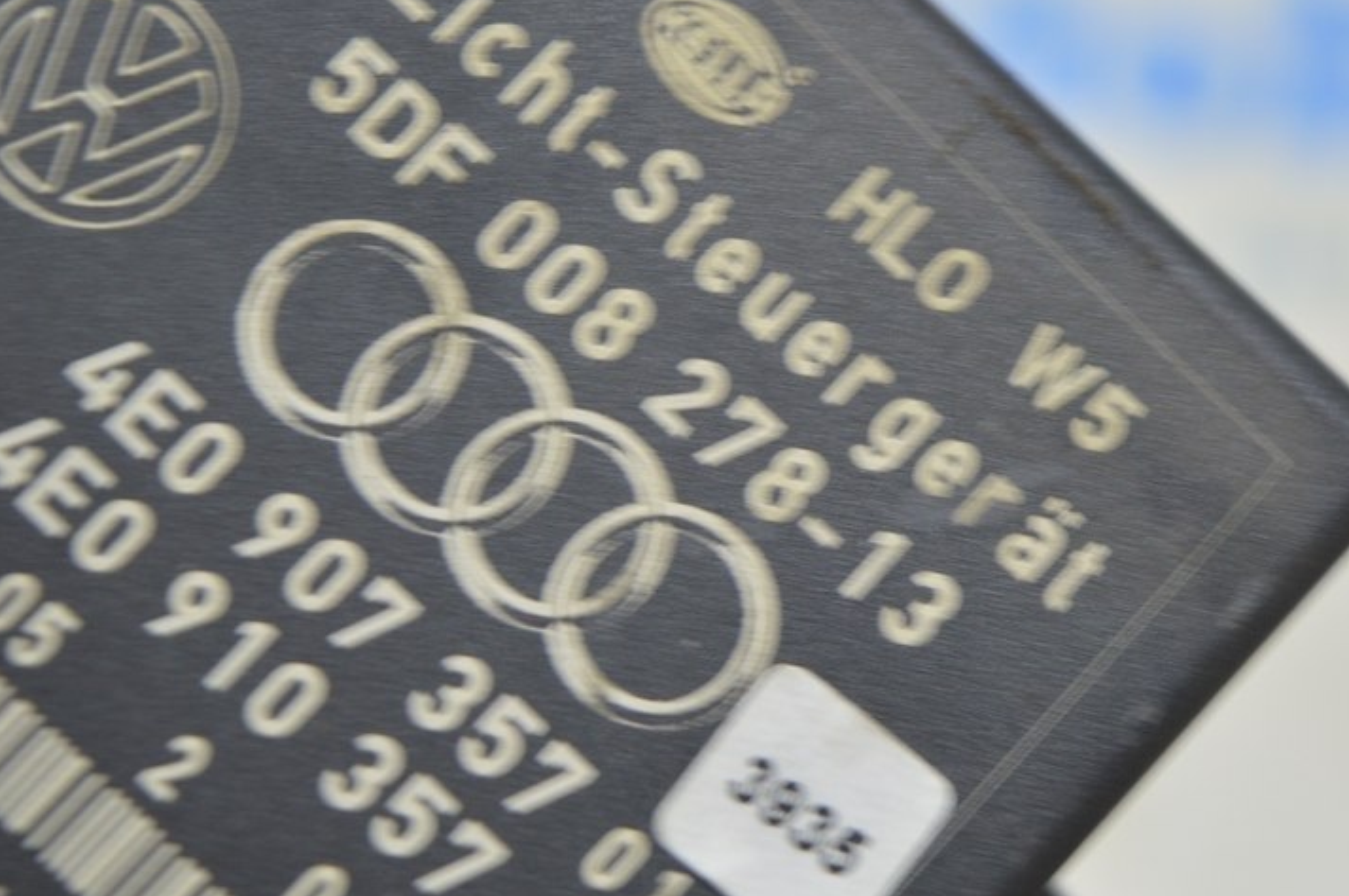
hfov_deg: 18.3
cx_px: 628
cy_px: 366
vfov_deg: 12.2
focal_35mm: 112
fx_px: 4193
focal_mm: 52
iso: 400
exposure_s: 1/20
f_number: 5.6
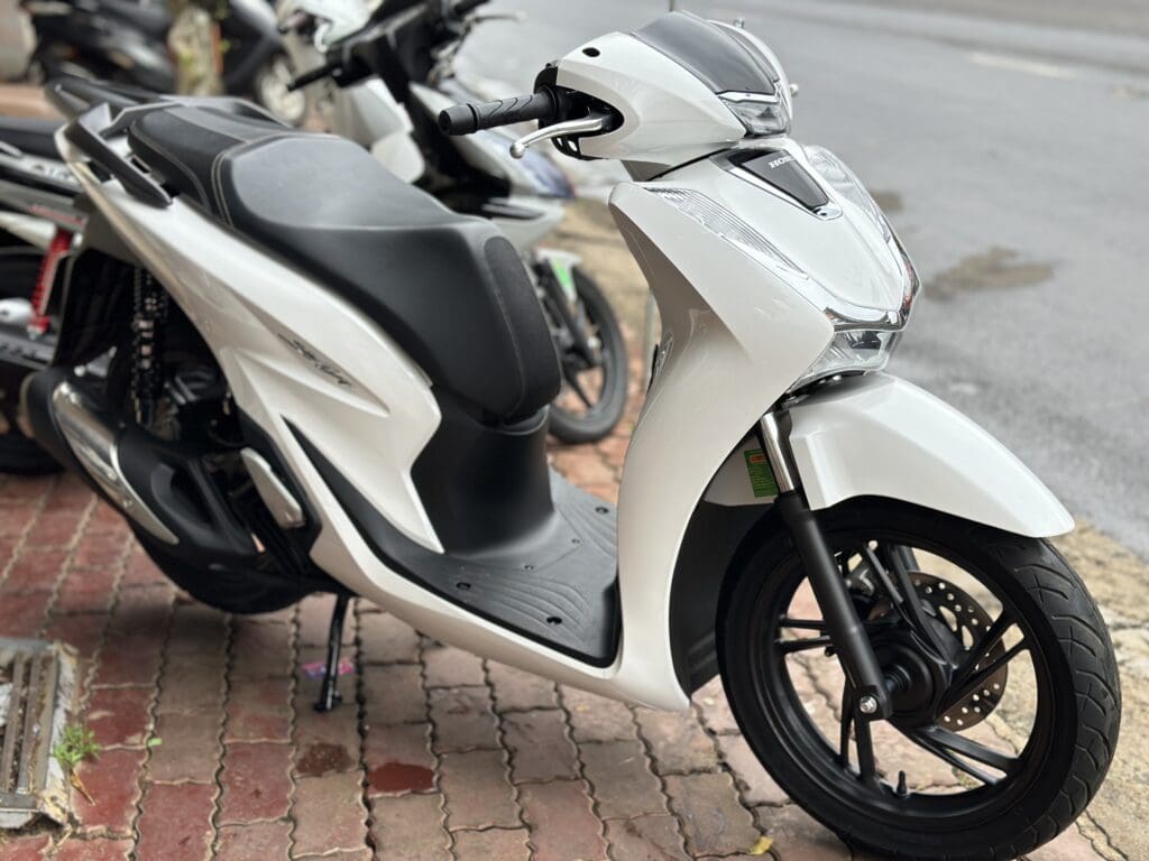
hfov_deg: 39.7
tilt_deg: -17.0
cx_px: 574
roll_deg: +3.0
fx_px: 1593
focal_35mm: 48
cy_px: 430
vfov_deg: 30.3
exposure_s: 1/729
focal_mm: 6.86
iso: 80
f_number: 1.78
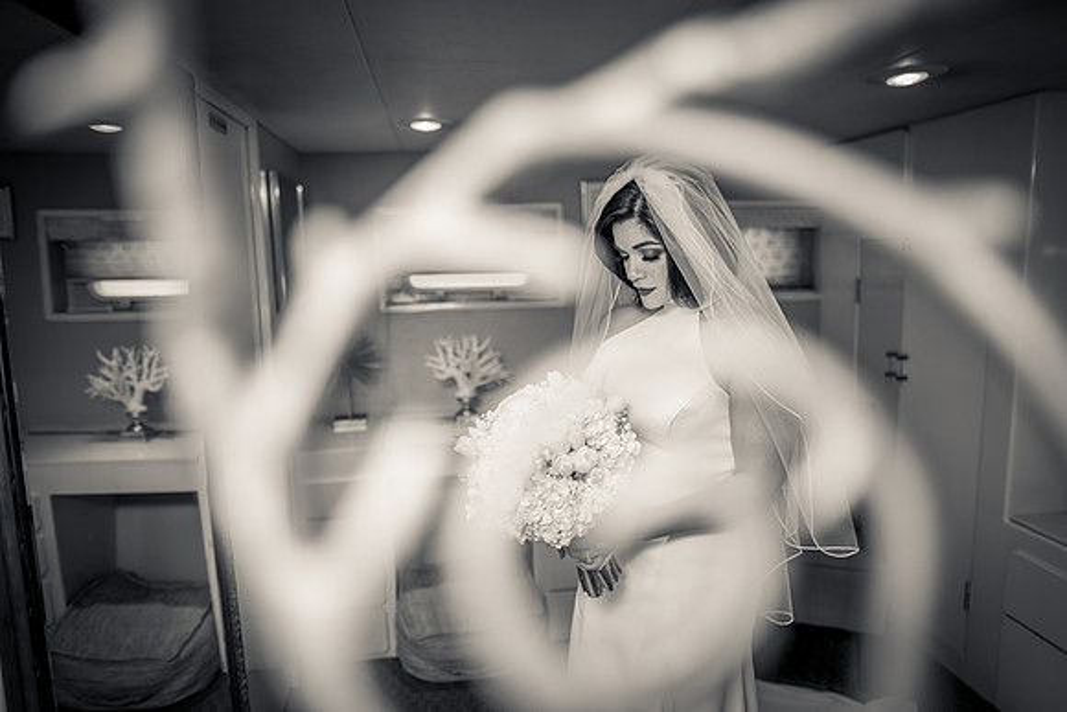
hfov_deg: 73.7
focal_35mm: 24
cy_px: 356
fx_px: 711
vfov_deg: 53.2
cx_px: 534
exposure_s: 1/1000
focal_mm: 24
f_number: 1.4
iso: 250
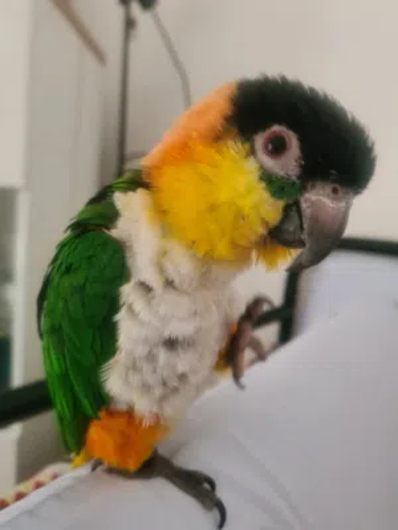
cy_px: 265
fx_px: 399
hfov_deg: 53.1
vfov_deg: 67.3
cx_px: 199
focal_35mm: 26
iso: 500
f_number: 1.8
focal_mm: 5.4
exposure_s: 1/50
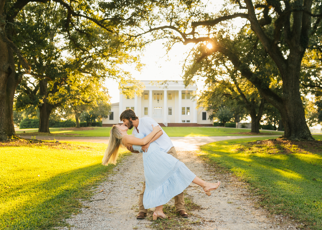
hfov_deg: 44.8
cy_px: 120
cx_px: 175
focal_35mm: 43
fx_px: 391
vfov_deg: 32.8
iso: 250
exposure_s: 1/500
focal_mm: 35
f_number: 2.8
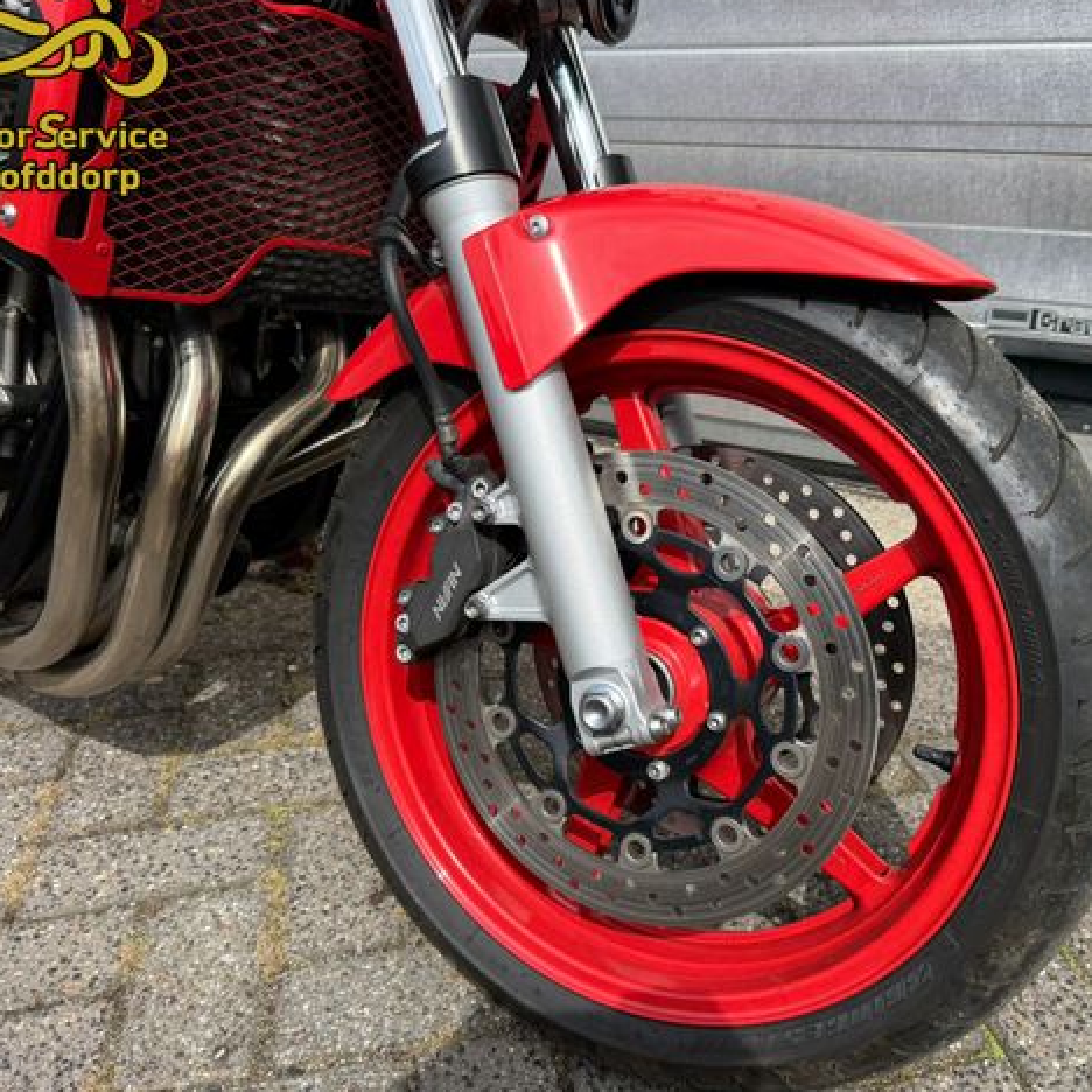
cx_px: 667
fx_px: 1035
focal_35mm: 29
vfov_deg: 55.6
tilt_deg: -21.9
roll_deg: -1.6
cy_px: 534
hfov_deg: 55.1
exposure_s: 1/4405
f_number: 1.78
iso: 100
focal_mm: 6.76
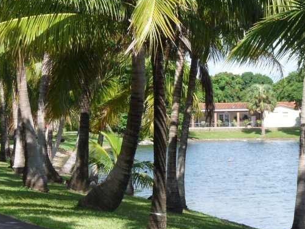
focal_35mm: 150
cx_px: 98
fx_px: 1322
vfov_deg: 9.9
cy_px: 86
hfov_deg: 13.1
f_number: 5.6
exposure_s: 1/200
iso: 100
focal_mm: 16.7
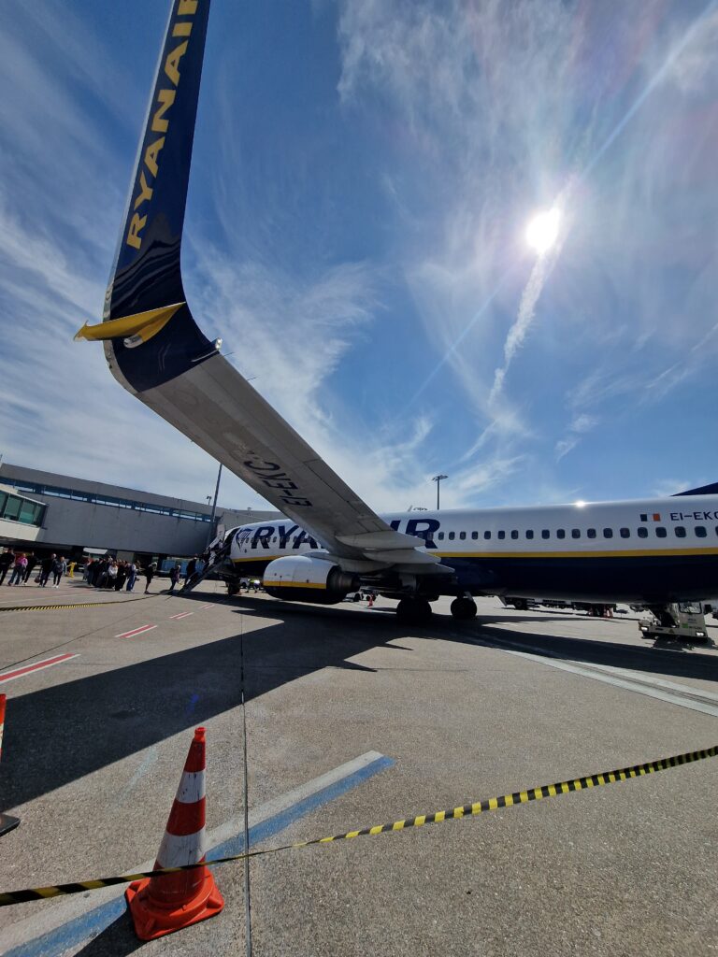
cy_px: 478
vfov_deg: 106.2
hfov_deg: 89.9
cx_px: 359
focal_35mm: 13
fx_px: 360
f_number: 2.2
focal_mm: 2.2
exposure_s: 1/6880
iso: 50
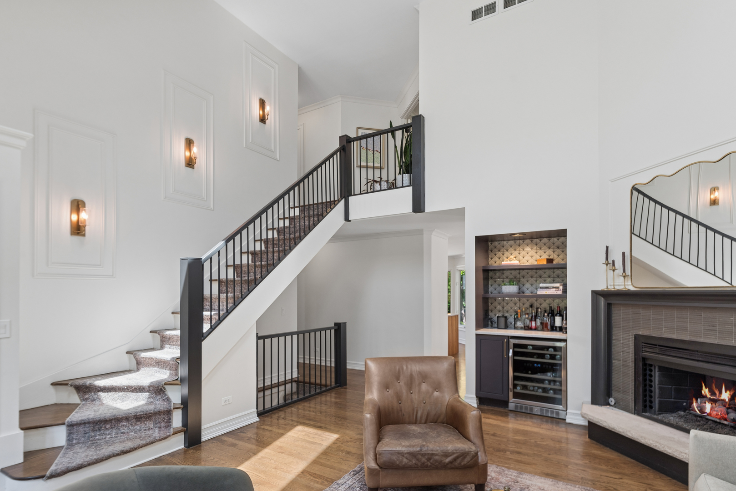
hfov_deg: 93.3
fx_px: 348
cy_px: 246
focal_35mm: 17
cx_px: 368
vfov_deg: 70.5
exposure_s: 1/40
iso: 200
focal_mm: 17
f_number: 8
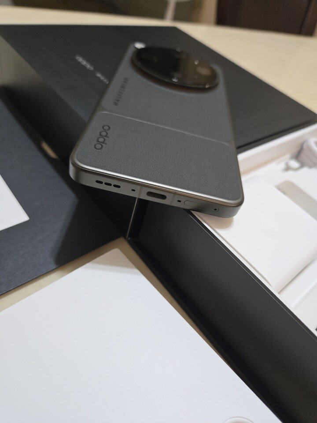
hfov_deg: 58.9
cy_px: 212
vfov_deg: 73.9
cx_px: 158
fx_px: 281
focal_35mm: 23
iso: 500
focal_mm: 5.4
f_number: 1.8
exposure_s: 1/120
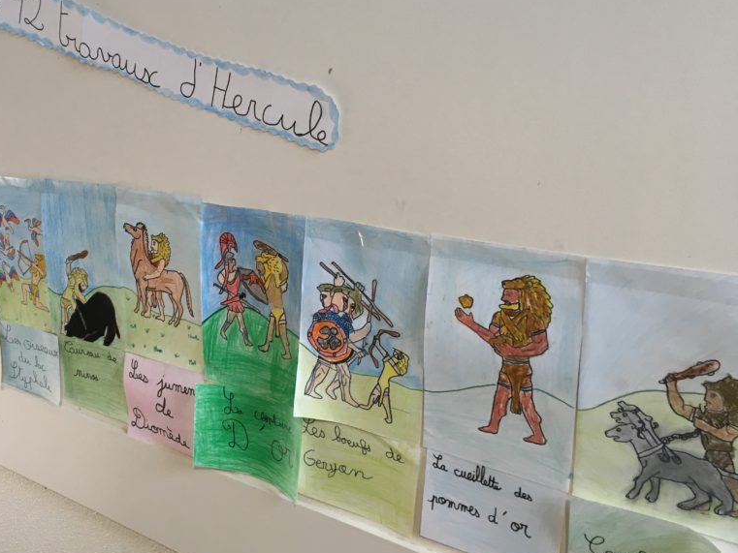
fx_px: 832
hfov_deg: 47.0
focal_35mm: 39
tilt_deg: -13.4
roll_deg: +0.3
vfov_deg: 36.8
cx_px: 242
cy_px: 242
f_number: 2.2
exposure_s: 1/33
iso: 80
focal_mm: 4.15
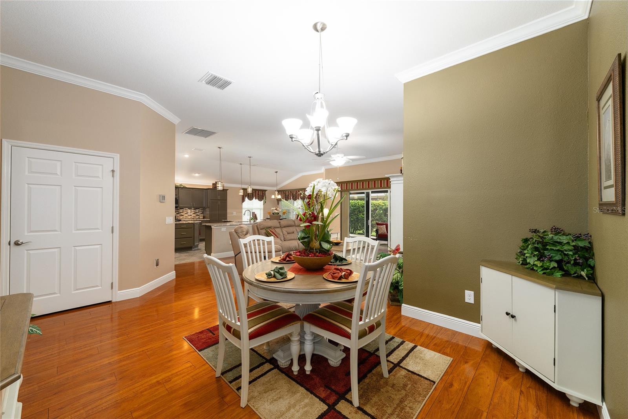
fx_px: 244
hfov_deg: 104.3
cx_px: 314
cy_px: 210
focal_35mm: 14
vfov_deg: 81.2
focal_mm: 14
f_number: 8
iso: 500
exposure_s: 1/8
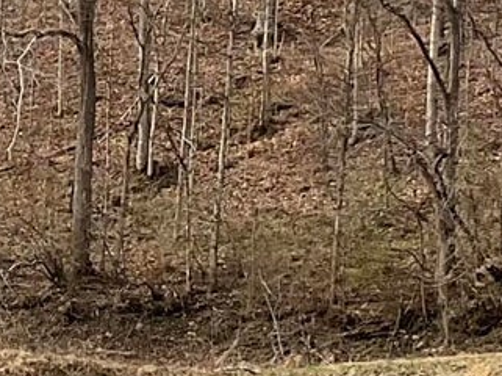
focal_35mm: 193
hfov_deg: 10.2
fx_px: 2796
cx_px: -1
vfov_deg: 7.7
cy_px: 222
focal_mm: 3
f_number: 1.8
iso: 16
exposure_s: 1/855
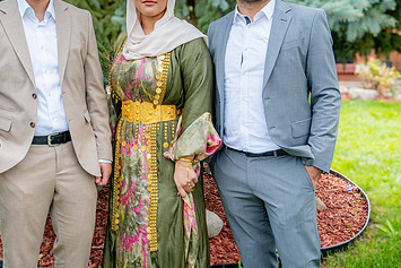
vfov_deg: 27.4
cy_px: 99
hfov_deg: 39.3
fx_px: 546
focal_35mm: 49
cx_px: 101
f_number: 7.1
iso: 320
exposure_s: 1/200
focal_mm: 30
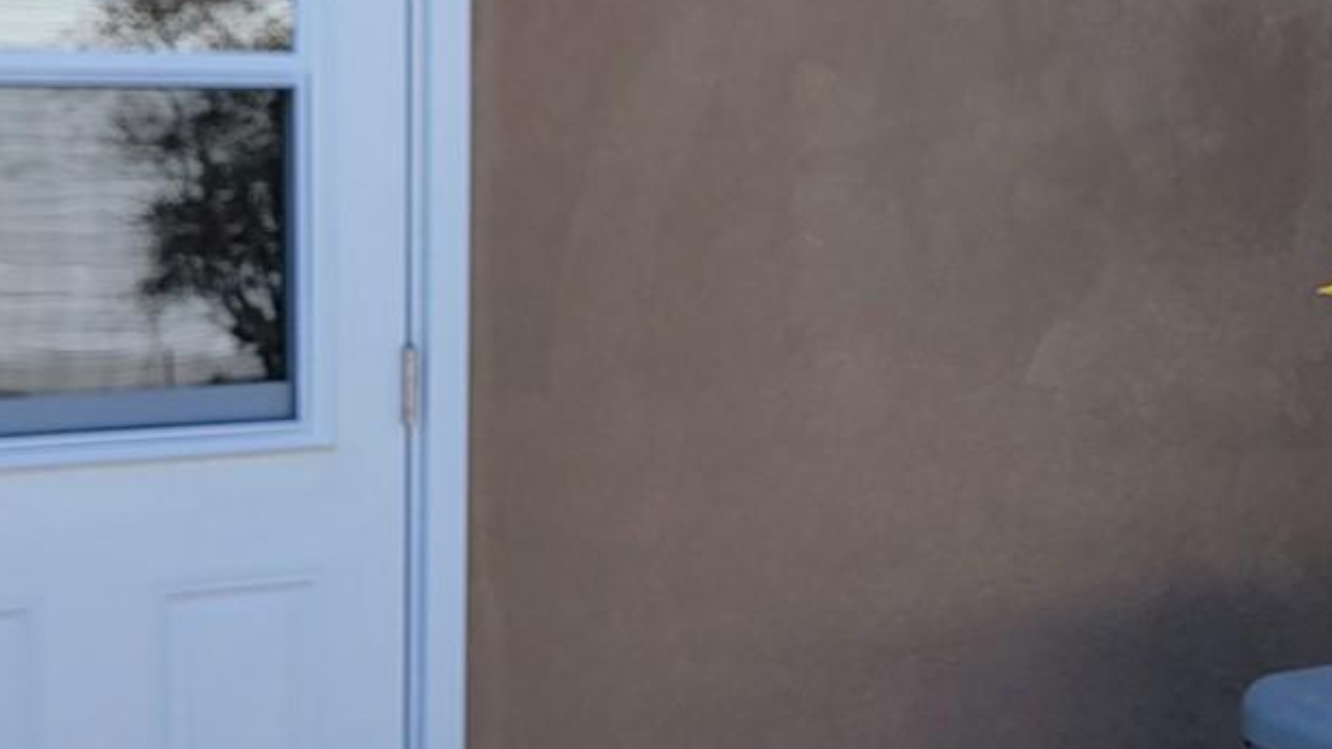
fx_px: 2402
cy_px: 229
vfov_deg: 17.7
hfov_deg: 31.0
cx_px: 719
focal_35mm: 68
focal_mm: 6.7
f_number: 1.8
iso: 16
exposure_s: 1/342
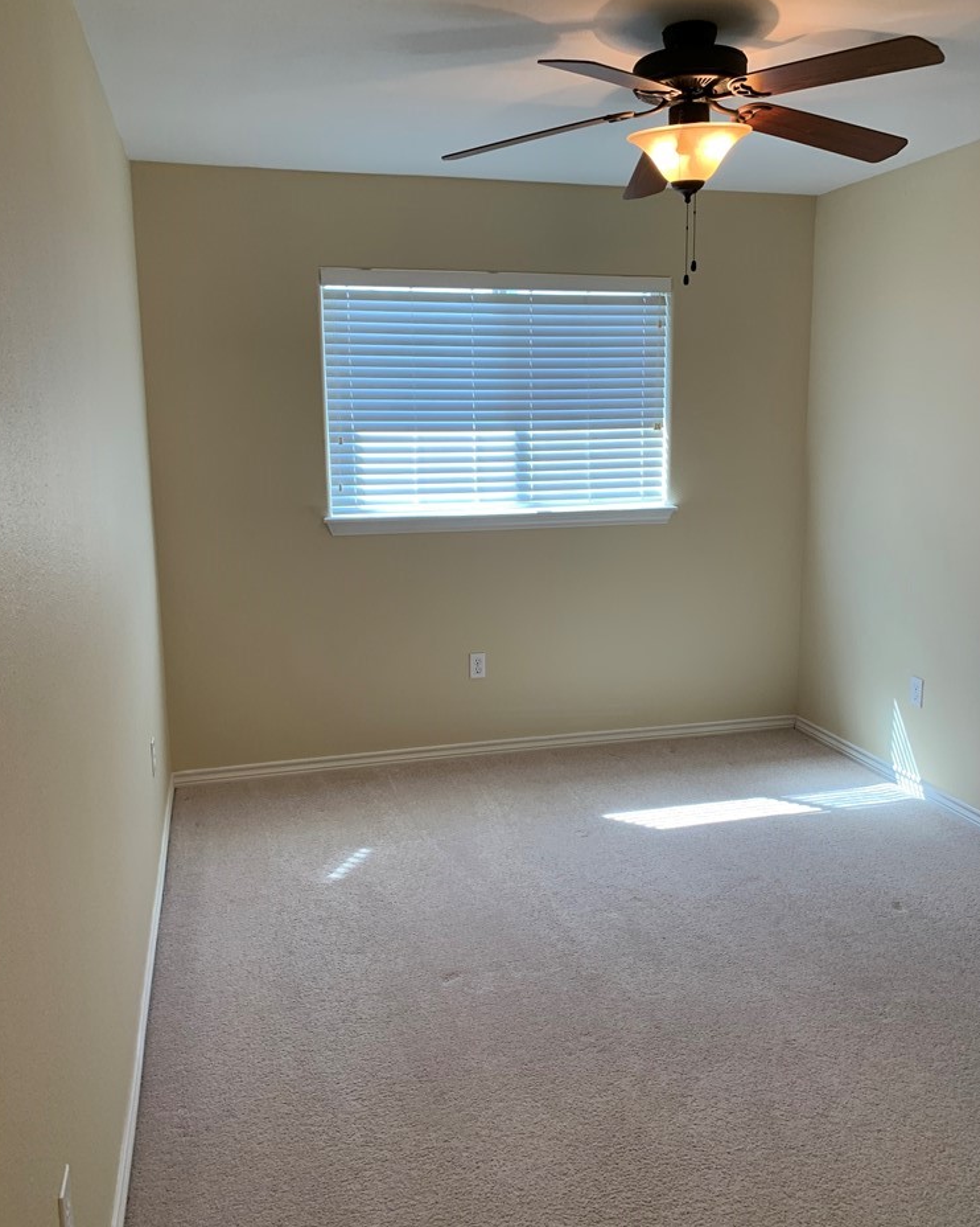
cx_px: 493
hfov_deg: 51.5
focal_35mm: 28
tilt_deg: -9.7
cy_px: 592
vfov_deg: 62.2
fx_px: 1015
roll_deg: -0.2
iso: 80
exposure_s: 1/120
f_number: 1.8
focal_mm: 4.25
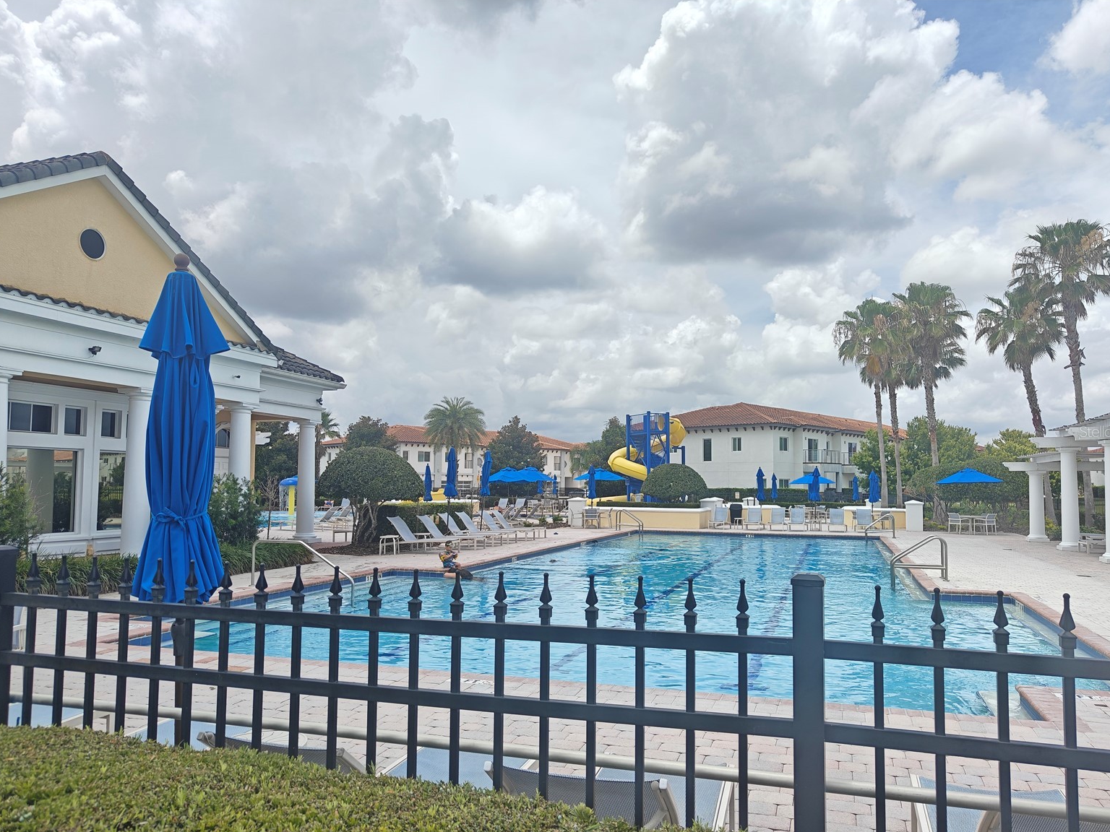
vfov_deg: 54.9
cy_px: 431
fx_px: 802
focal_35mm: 25
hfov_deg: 69.4
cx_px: 569
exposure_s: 1/5728
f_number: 1.8
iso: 64
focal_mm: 5.59
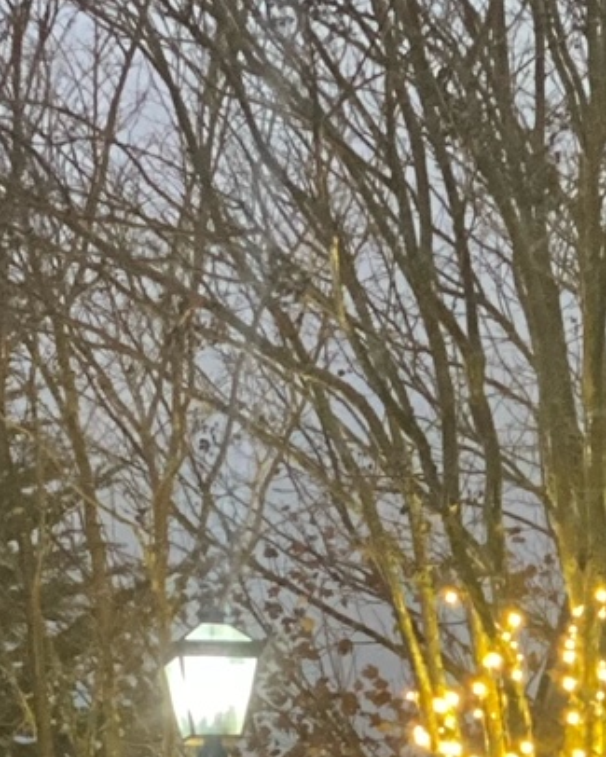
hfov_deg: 6.1
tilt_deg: +5.4
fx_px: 5647
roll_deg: -0.7
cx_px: 578
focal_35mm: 252
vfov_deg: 7.6
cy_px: 1007
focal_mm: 6
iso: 400
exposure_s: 1/20
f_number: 2
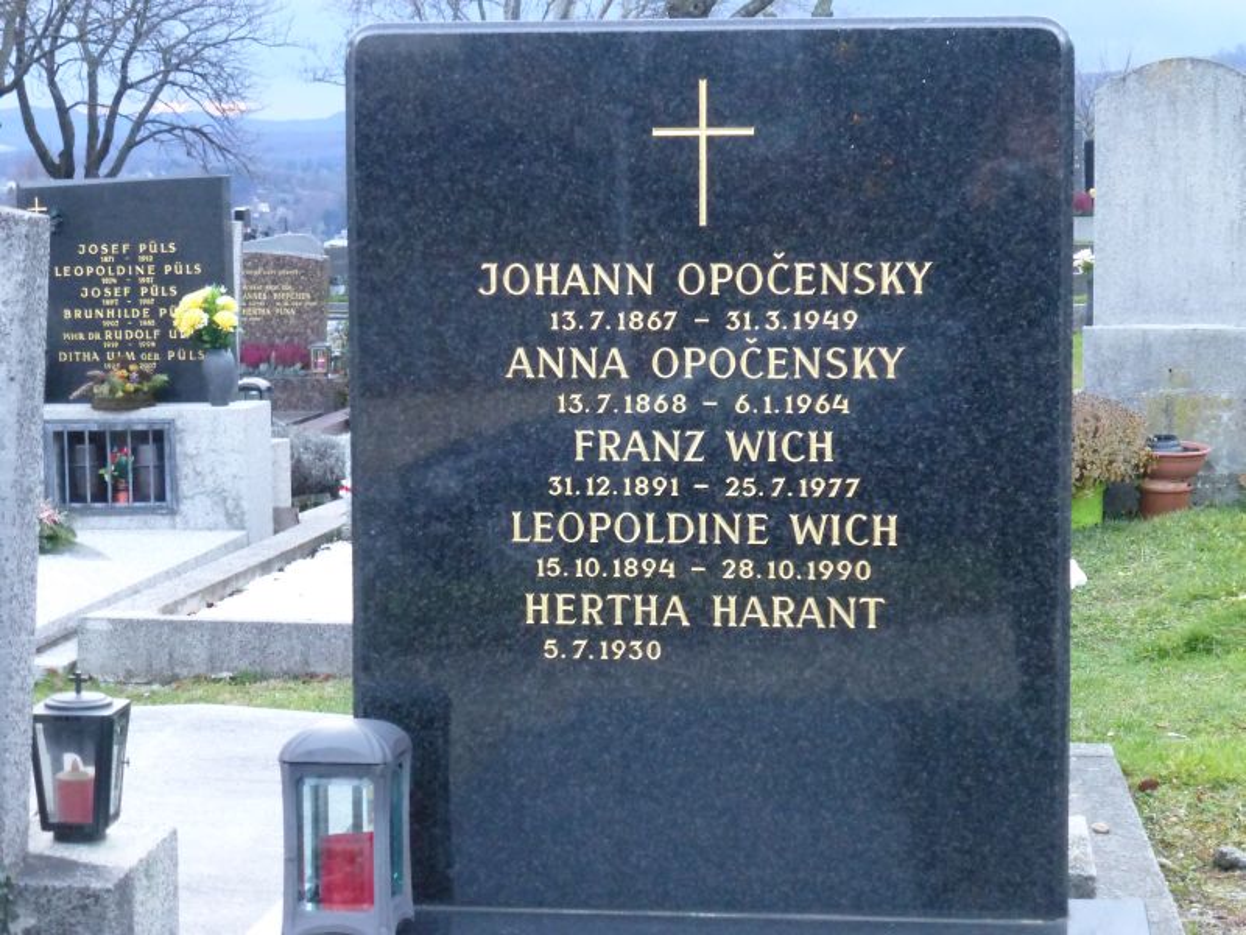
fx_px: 3060
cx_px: 623
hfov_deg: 23.0
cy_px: 468
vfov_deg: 17.4
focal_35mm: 85
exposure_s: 1/15
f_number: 5.2
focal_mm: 15.1
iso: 1000
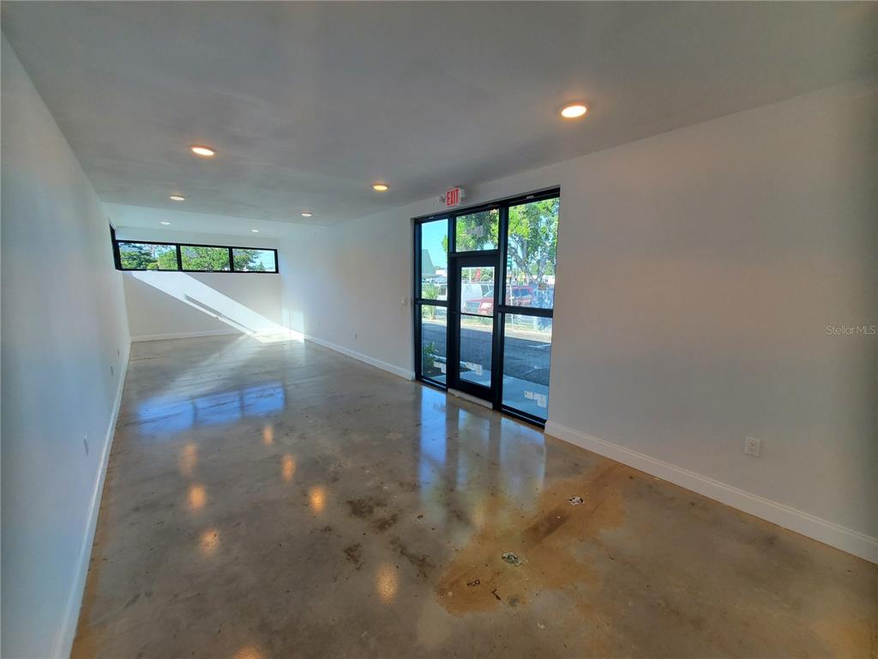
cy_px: 330
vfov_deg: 89.9
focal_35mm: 13
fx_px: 330
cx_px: 439
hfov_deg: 106.2
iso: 50
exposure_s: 1/121
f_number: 2.2
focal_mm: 1.8
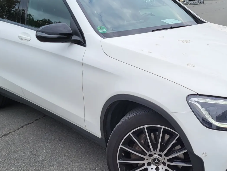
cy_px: 86
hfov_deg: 39.3
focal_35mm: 48
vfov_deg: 30.3
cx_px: 146
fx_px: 315
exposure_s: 1/1311
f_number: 1.8
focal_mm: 5.4
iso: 40
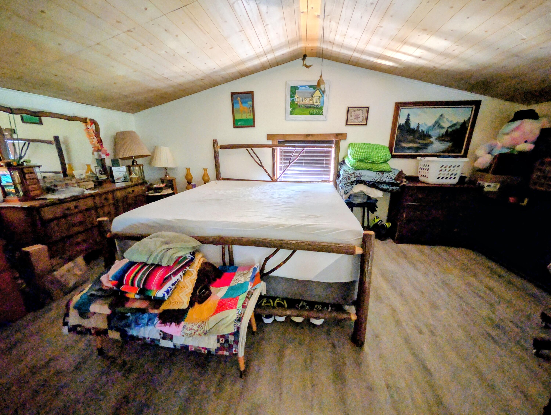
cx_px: 276
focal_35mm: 12
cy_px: 208
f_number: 1.7
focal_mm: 2.02
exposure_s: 1/34.5
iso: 949
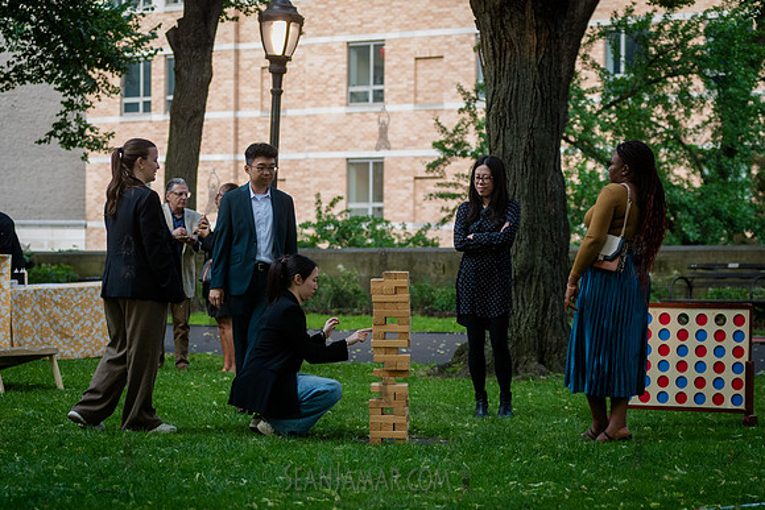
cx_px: 371
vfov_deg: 12.6
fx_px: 2313
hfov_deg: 18.8
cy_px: 345
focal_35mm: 109
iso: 1000
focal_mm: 80
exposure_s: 1/320
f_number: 3.5
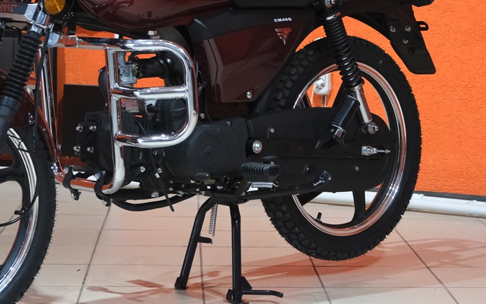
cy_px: -51
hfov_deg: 19.2
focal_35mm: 108
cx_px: 141
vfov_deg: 11.9
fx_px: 1430
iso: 1600
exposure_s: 1/100
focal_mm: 30.8
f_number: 4
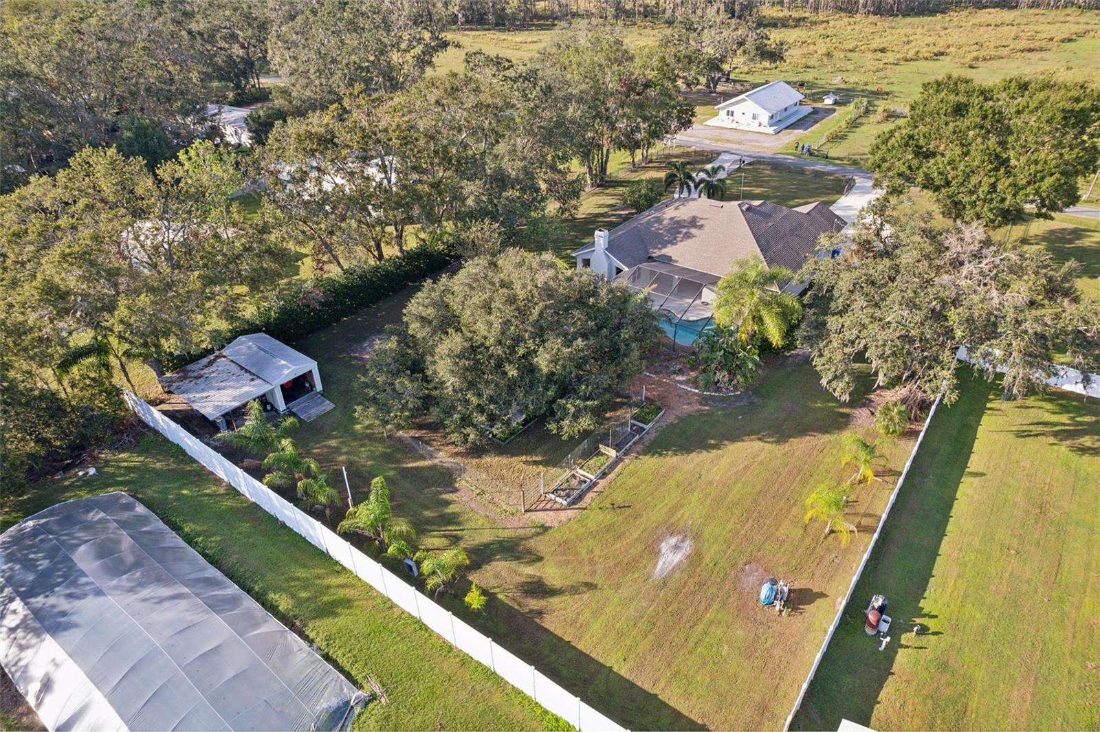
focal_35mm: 22
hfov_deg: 78.6
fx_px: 672
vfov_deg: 57.2
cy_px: 366
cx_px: 550
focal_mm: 8.4
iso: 130
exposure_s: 1/730
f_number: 2.8
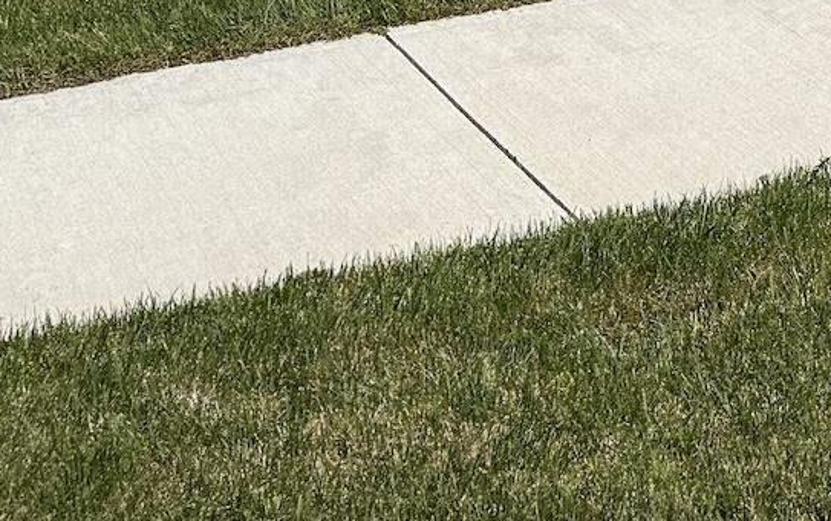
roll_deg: +0.2
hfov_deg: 18.1
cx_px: 1097
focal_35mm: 107
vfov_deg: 11.1
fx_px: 2425
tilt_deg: -4.0
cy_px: -544
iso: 80
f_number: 1.78
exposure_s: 1/5319
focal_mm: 6.76
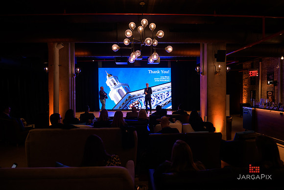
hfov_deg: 73.7
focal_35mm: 24
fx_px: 189
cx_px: 142
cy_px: 95
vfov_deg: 53.2
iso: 1250
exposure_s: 1/200
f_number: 3.2
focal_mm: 24
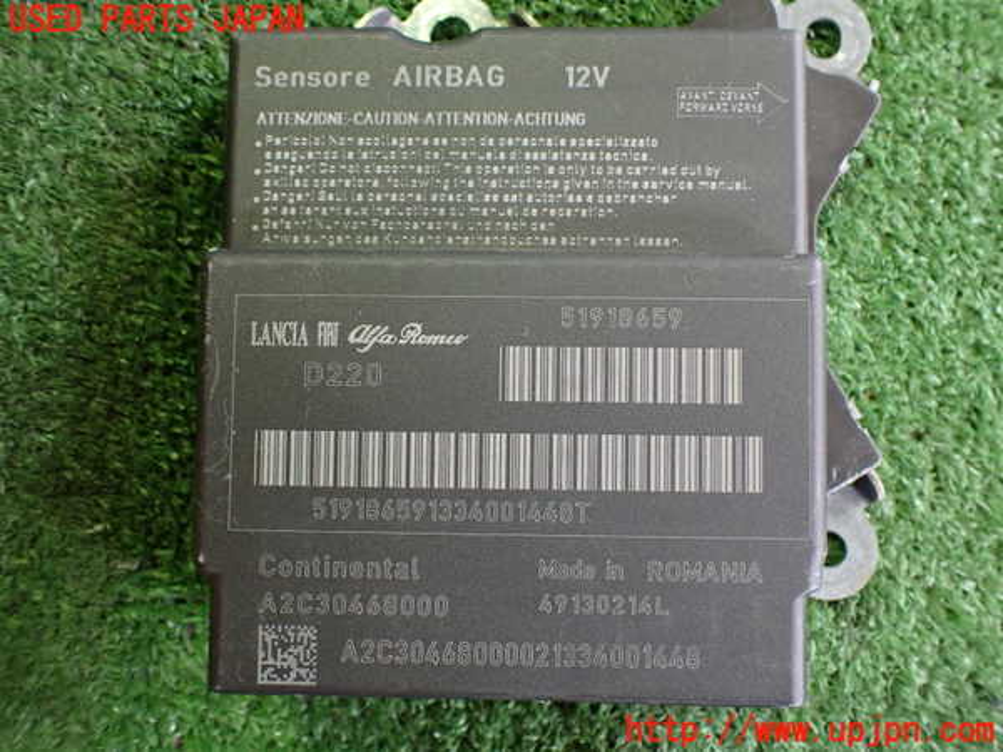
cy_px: 376
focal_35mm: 30
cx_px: 502
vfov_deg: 46.8
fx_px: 869
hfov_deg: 60.0
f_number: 2.3
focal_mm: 5.4
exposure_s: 1/80
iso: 800
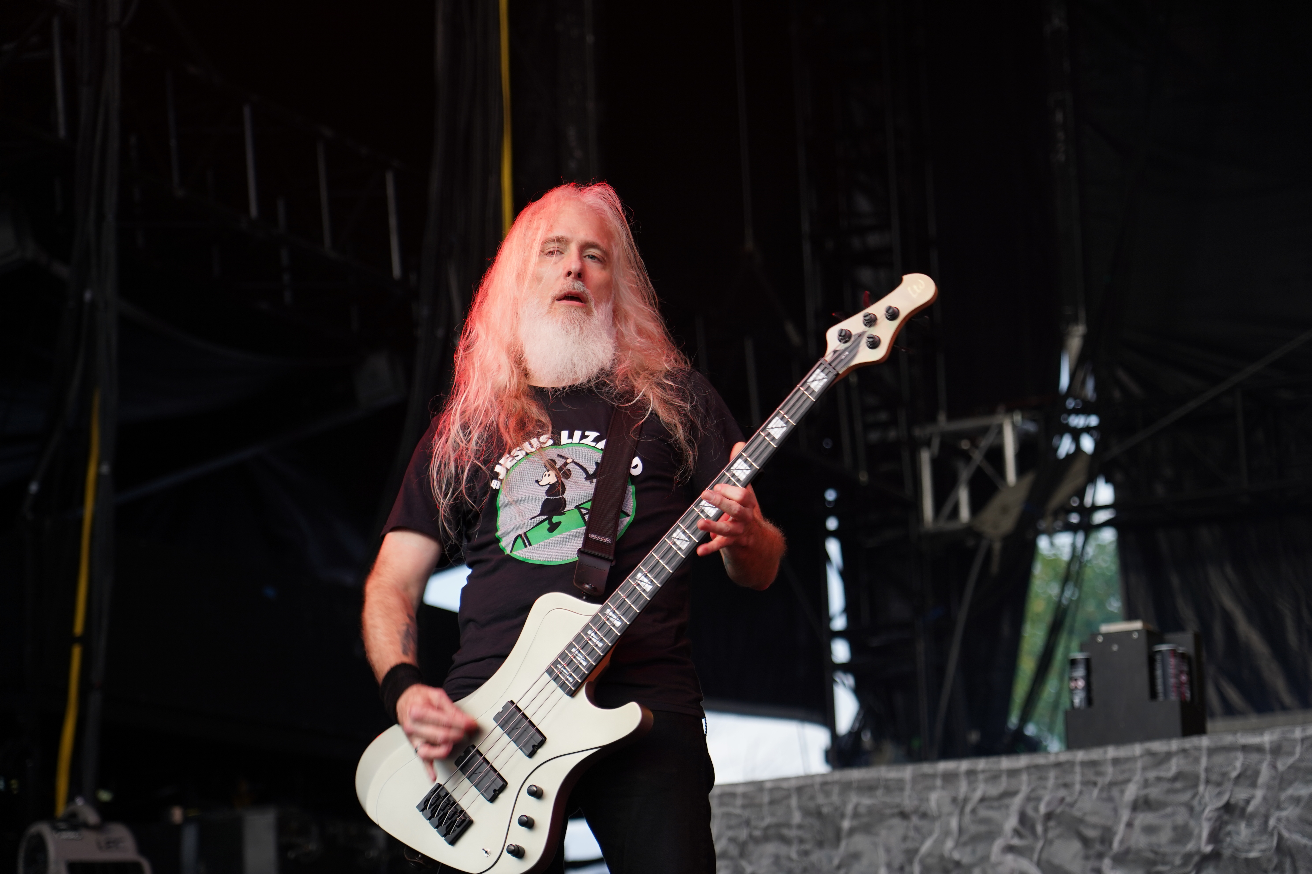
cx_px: 650
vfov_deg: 12.9
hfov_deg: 19.3
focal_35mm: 106
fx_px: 3863
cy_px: 437
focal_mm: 105
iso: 250
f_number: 4
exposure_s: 1/125
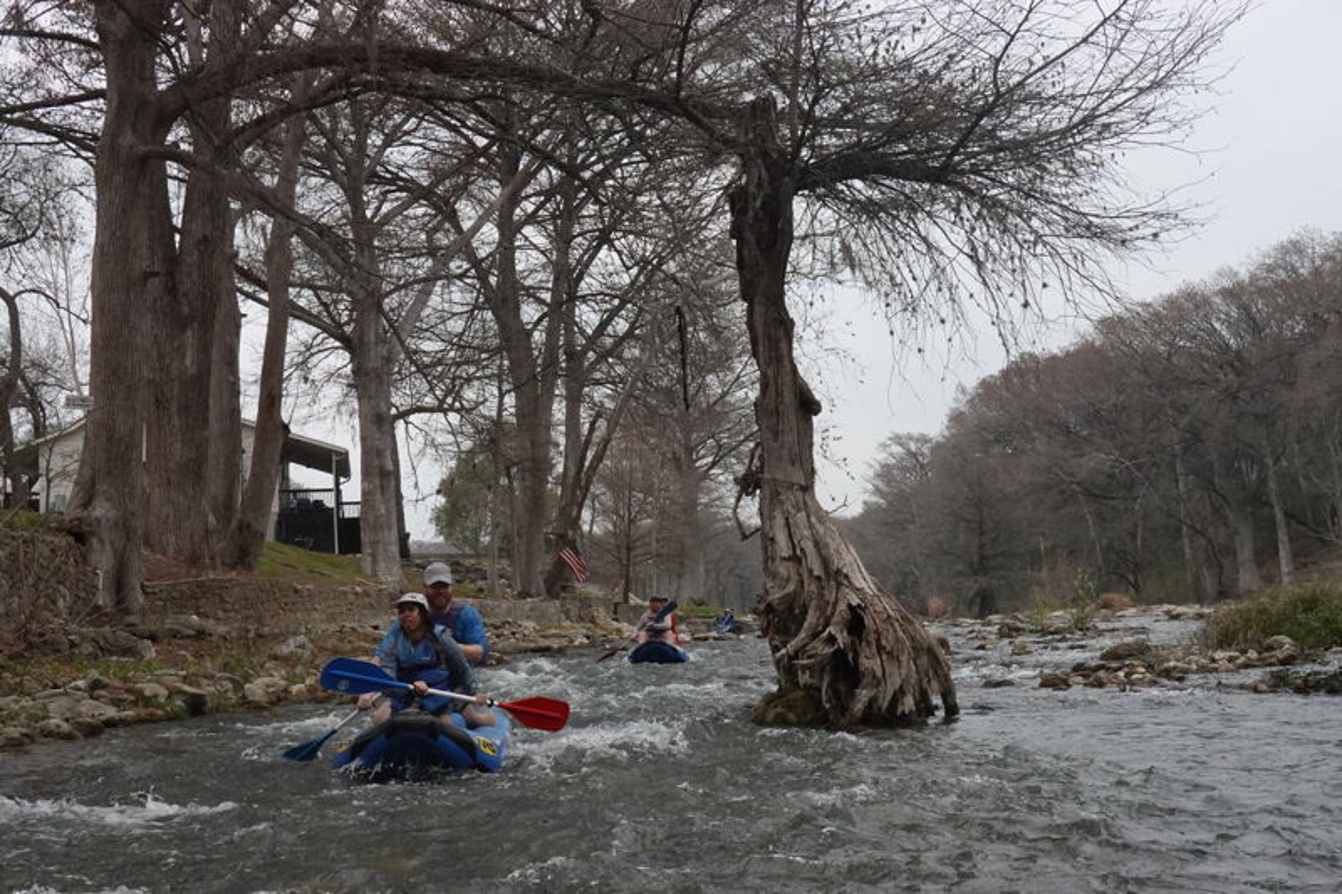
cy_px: 447
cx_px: 671
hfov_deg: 37.5
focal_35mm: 53
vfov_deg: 25.5
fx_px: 1975
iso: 1600
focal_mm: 19.43
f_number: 11
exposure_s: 1/640
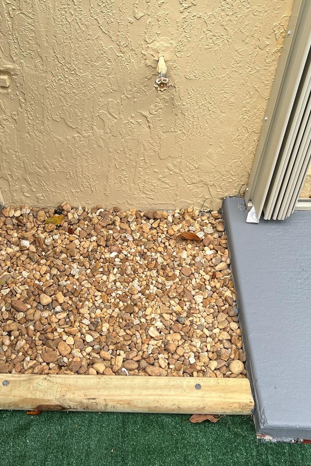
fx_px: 479
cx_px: 116
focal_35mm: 37
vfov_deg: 51.9
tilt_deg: -47.1
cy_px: 232
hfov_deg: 35.8
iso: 50
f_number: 1.5
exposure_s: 1/1252
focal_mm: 5.7
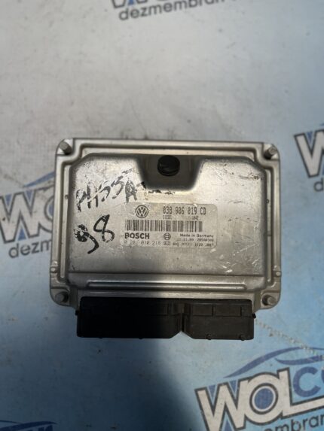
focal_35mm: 26
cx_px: 162
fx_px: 324
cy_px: 216
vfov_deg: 67.3
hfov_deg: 53.1
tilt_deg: -89.3
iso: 40
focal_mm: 5.1
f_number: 1.6
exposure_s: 1/293
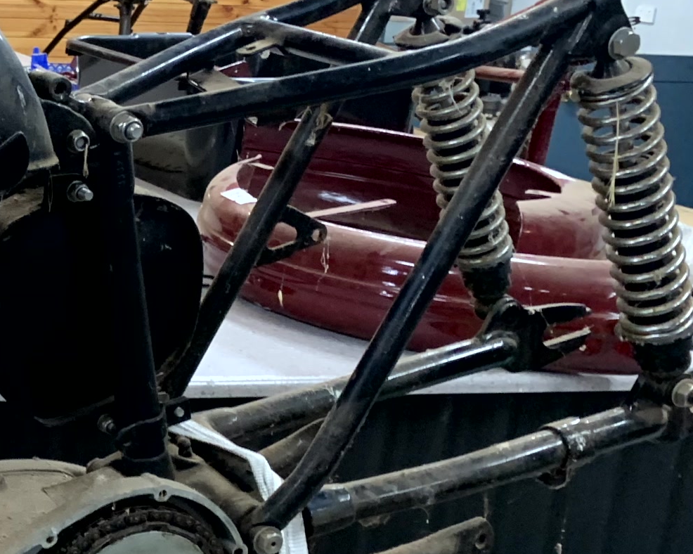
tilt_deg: -14.7
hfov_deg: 21.9
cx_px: -269
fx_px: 1558
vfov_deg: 20.2
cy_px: 276
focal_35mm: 76
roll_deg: -3.0
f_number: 1.8
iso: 250
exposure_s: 1/50
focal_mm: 4.25
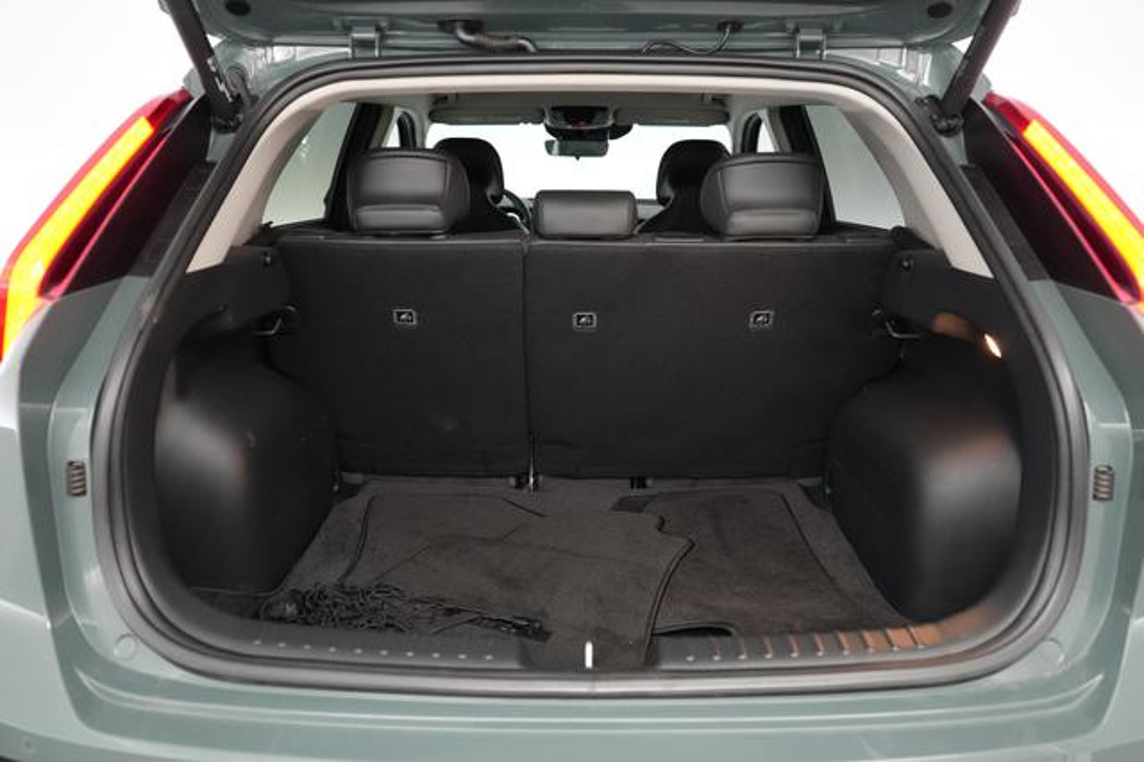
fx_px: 794
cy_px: 381
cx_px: 572
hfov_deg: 71.5
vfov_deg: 51.2
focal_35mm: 25
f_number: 2.8
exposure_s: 1/160
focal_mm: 25
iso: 6400
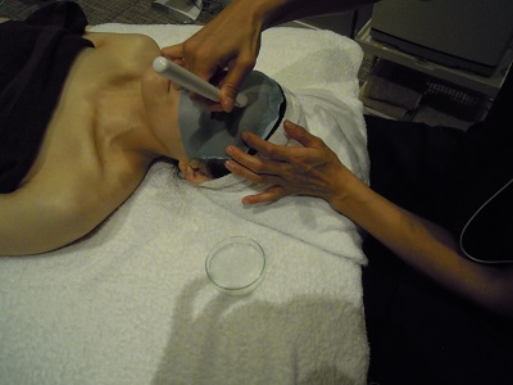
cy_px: 192
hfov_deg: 63.4
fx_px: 415
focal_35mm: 28
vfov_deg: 49.7
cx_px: 256
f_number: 2.7
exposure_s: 1/125
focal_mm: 5
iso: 500
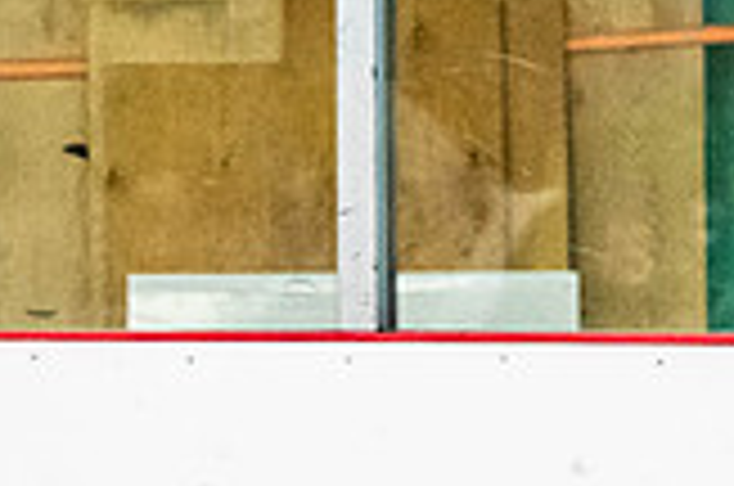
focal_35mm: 1055
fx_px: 21468
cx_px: -829
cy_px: 965
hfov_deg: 2.0
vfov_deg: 1.3
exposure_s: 1/640
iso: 1800
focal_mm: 122
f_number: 2.8
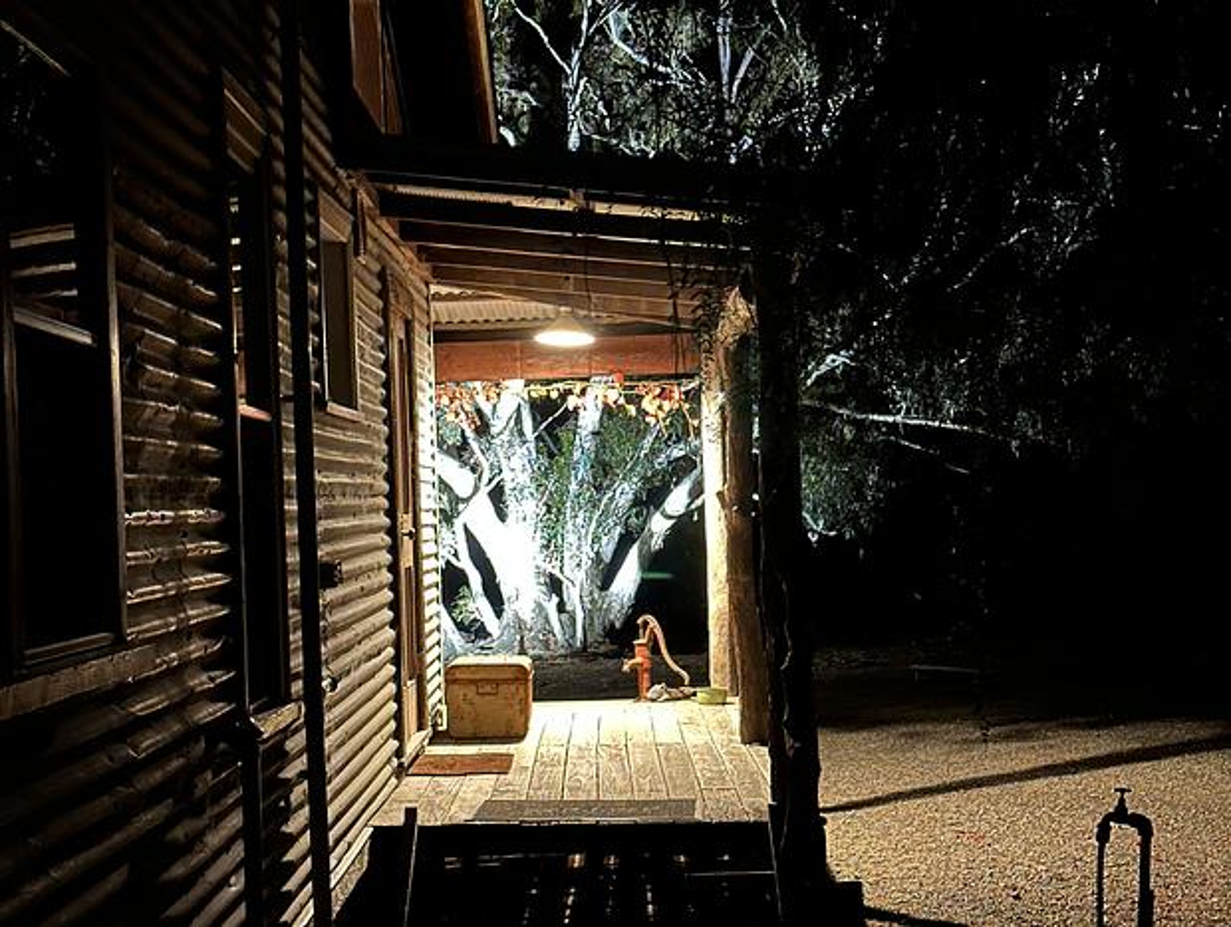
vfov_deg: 30.3
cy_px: 464
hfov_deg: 39.6
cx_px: 616
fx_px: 1710
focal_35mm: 48
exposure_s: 1/2
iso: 500
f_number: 1.78
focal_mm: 6.86
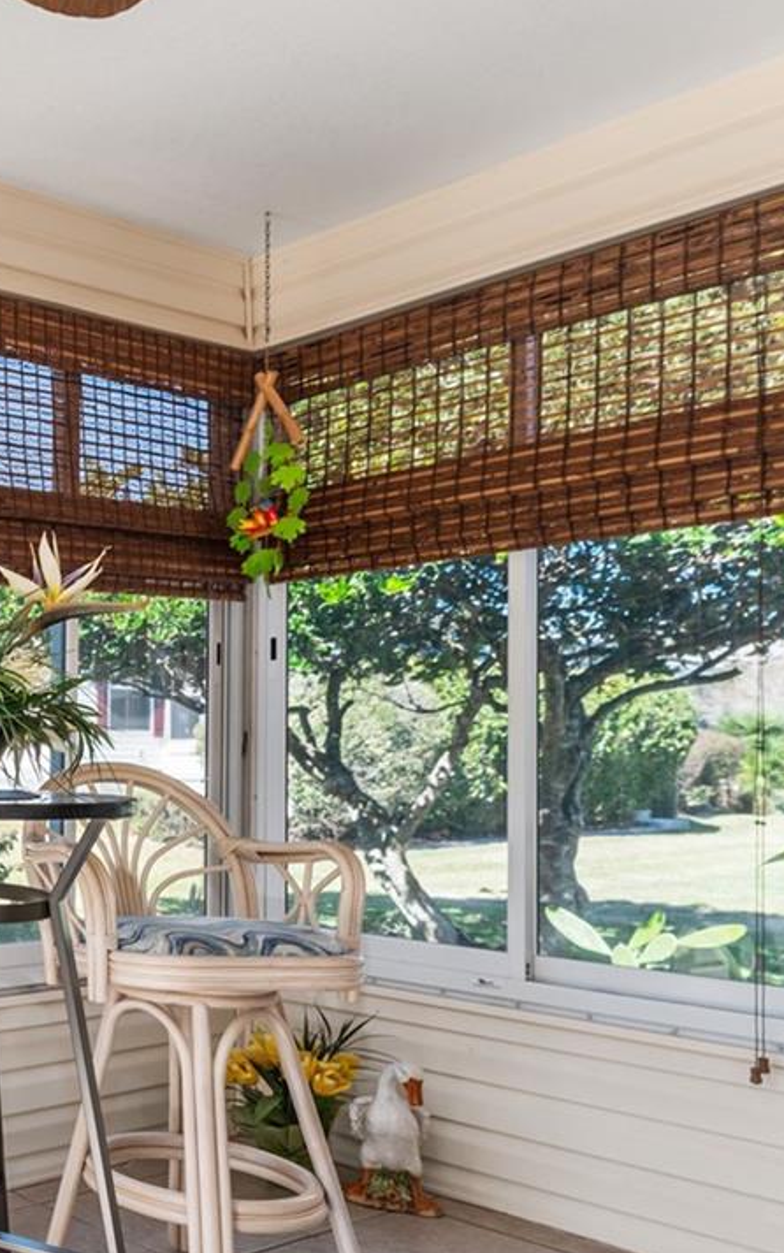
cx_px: -476
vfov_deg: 59.1
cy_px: 761
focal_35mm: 32
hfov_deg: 25.5
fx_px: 1093
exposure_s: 1/10
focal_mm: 14
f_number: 7.1
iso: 200
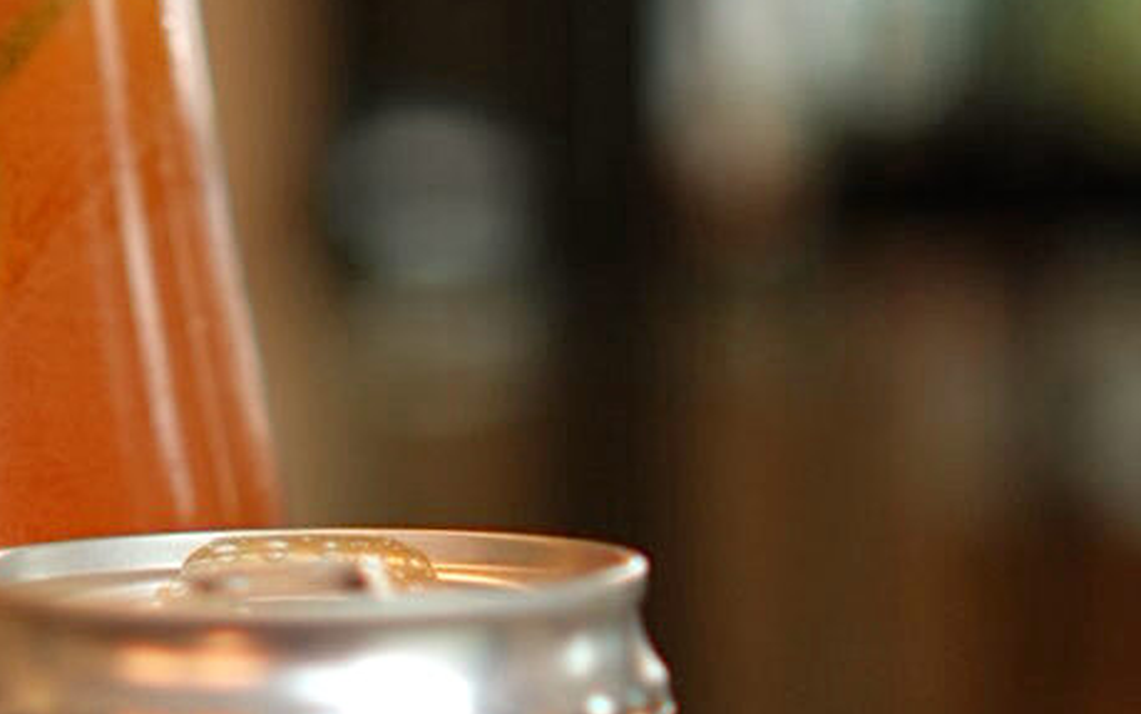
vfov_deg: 10.5
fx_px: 3850
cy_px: 642
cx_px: -20
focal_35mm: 124
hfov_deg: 16.5
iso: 320
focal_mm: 23
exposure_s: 1/160
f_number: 1.4
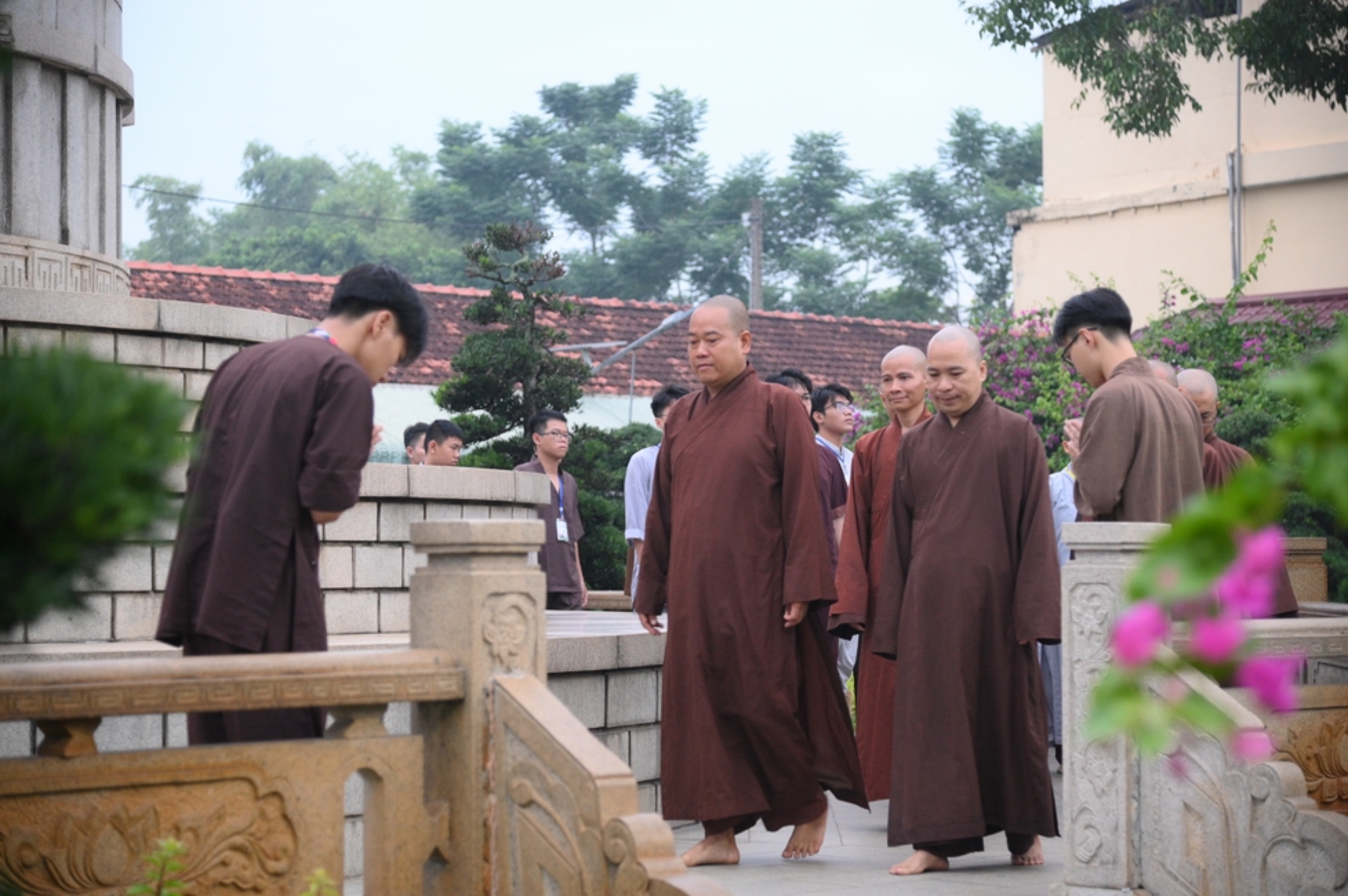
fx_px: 3068
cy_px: 448
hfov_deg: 24.8
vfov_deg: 16.6
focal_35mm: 82
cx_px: 674
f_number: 4
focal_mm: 82
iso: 3200
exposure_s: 1/100
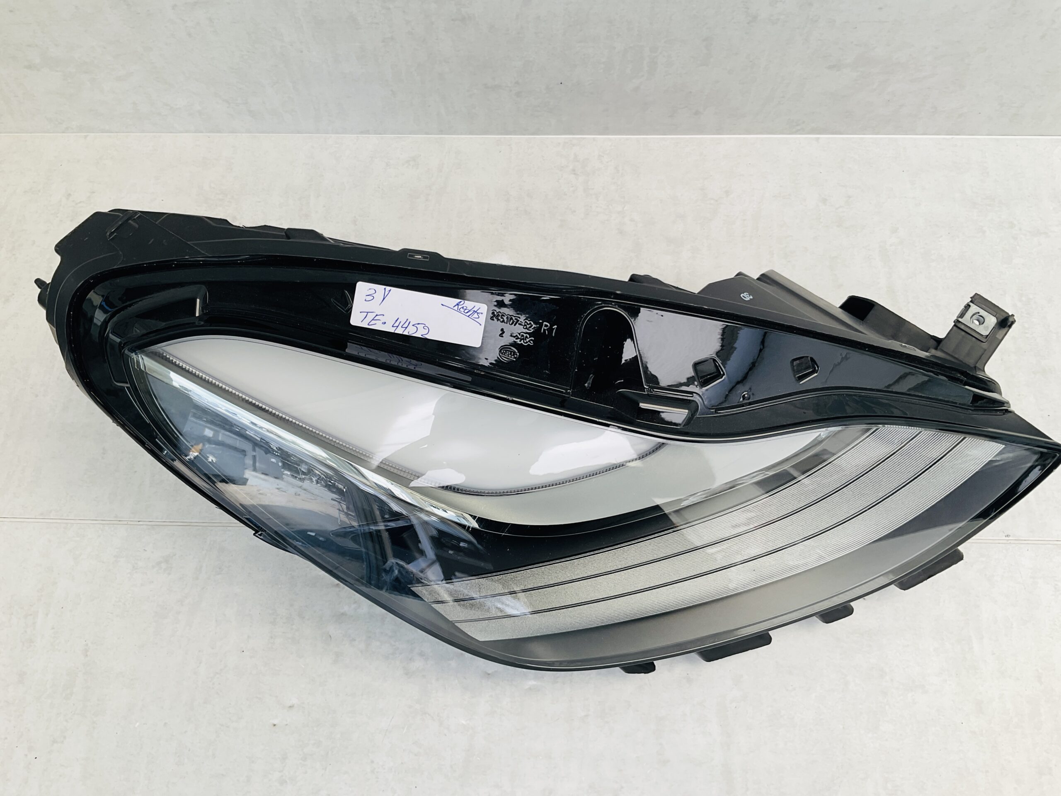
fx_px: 889
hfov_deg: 61.7
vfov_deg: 48.2
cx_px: 530
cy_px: 398
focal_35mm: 29
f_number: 1.8
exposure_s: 1/188
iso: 16
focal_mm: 3
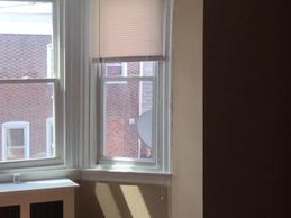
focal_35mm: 56
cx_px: 49
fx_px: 471
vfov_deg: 26.1
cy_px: 108
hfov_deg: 33.2
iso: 25
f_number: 2.2
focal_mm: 4.15
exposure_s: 1/197
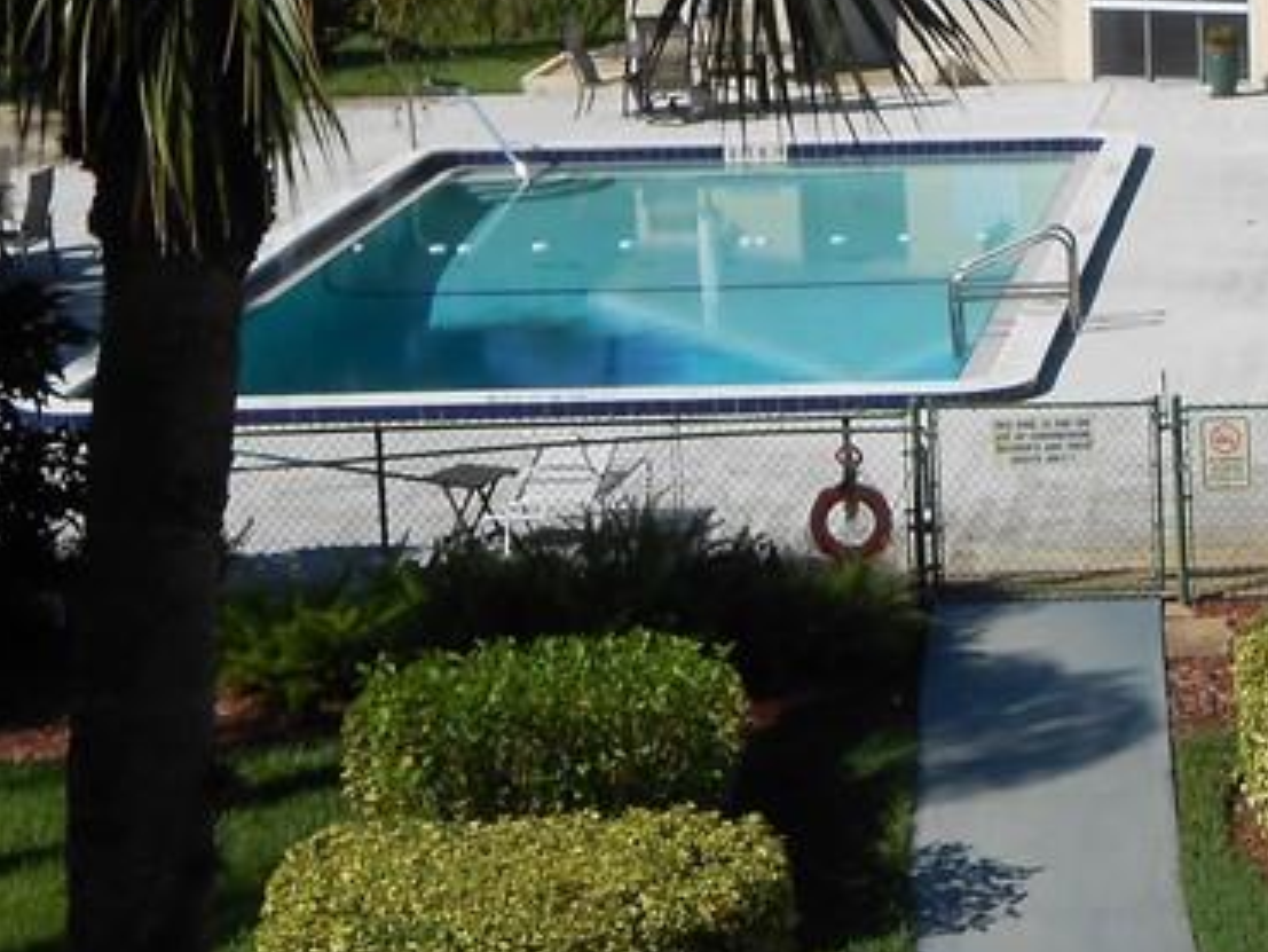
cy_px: 220
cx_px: 1412
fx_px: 4470
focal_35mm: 122
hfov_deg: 15.7
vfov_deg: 12.1
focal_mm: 7.8
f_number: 4.5
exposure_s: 1/1000
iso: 80
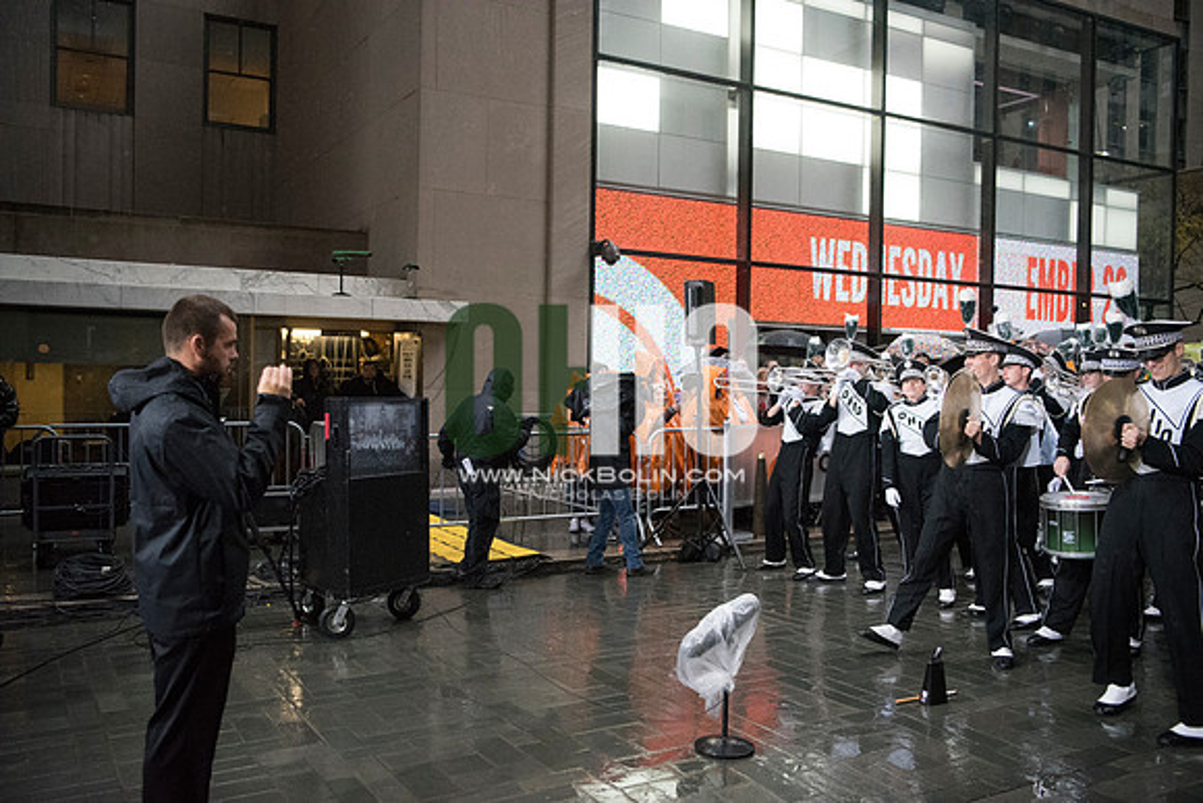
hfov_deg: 58.7
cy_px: 402
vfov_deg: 41.1
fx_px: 1070
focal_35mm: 32
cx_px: 602
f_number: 2.8
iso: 10000
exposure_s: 1/2500
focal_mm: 32
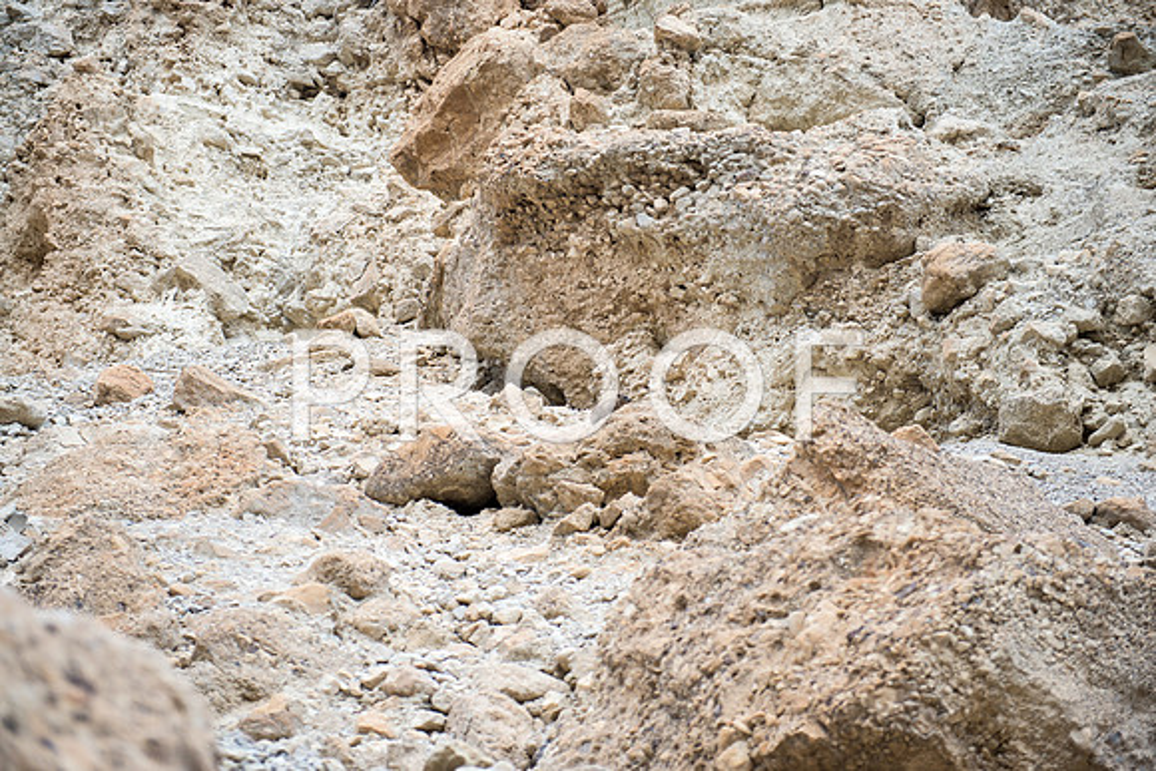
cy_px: 386
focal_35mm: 70
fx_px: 2248
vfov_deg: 19.5
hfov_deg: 28.8
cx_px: 578
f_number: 2.8
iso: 200
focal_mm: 70
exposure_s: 1/800
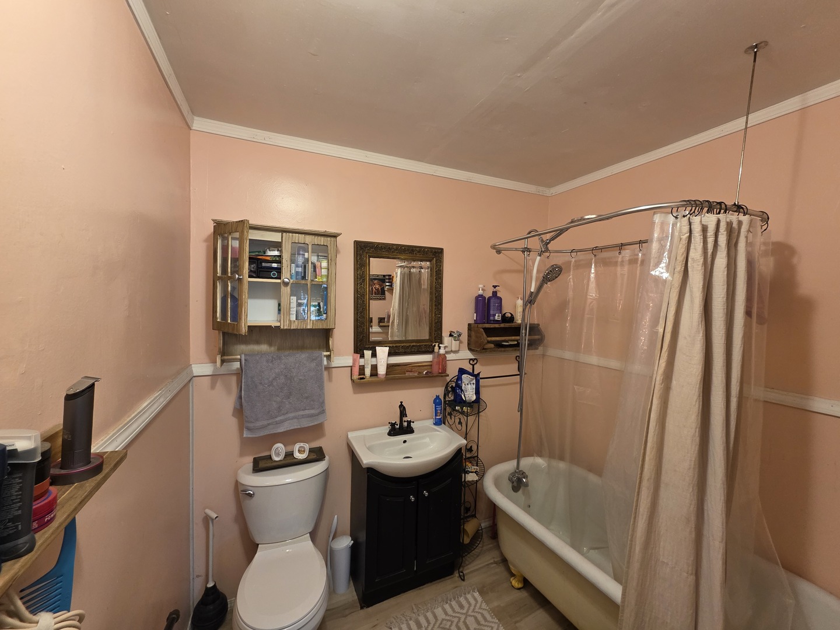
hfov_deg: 106.2
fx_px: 315
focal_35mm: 13
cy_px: 315
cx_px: 420
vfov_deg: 89.9
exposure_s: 1/120
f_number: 1.9
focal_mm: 2.2
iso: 250
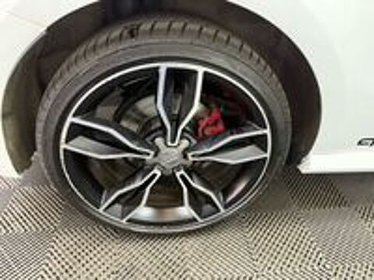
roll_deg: -1.5
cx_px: 187
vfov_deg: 56.8
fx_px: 259
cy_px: 140
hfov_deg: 71.6
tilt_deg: -35.6
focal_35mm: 24
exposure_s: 1/43
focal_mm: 6.76
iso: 800
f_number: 1.78
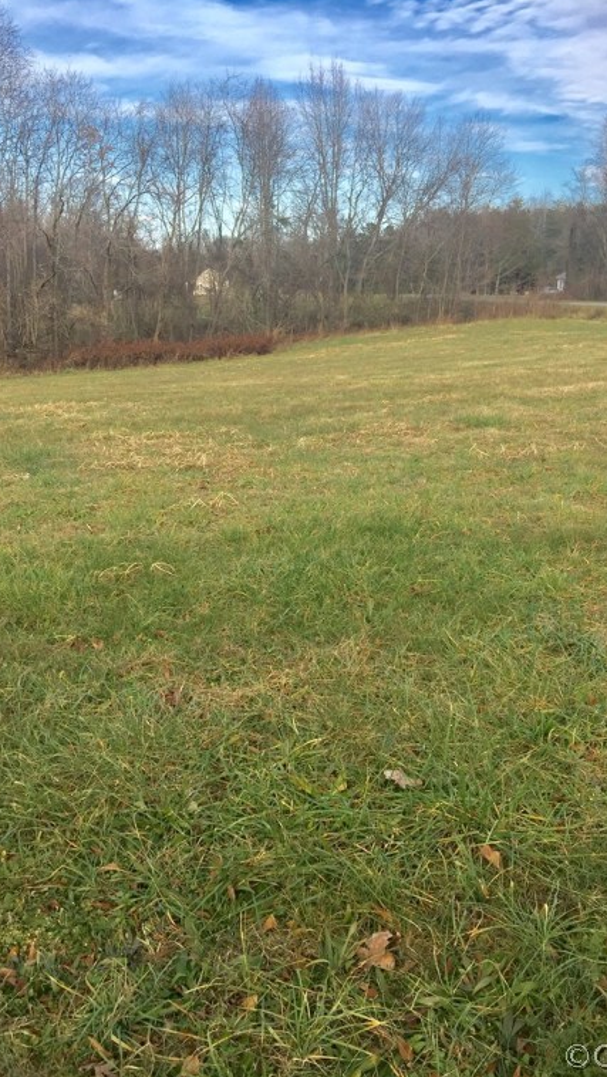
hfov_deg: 36.7
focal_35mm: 32
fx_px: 915
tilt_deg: -14.8
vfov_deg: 61.0
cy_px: 534
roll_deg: -0.1
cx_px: 318
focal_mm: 4.15
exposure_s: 1/824
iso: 32
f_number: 2.2
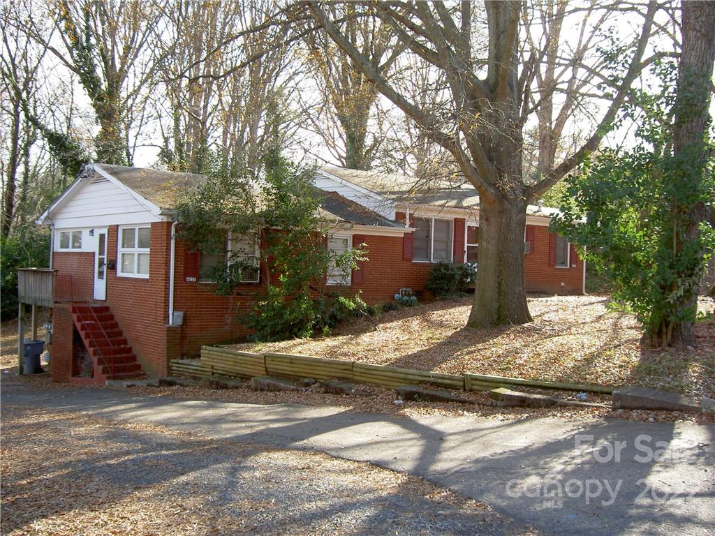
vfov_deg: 36.8
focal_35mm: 39
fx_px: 806
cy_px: 268
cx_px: 358
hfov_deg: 47.9
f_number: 2.8
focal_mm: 8
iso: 50
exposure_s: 1/200
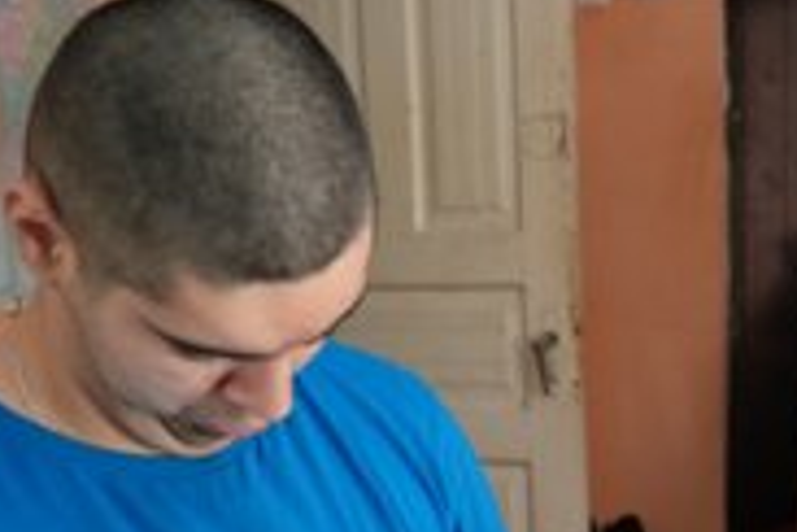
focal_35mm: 83
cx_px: 579
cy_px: 499
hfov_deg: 24.3
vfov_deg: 16.2
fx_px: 1837
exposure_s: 1/160
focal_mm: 38
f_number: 4
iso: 1600
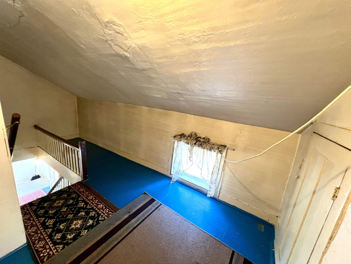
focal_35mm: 13
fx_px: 132
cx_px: 176
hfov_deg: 106.2
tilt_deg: -13.3
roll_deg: -4.5
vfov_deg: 89.9
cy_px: 132
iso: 320
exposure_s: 1/60
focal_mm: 1.57
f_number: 1.8
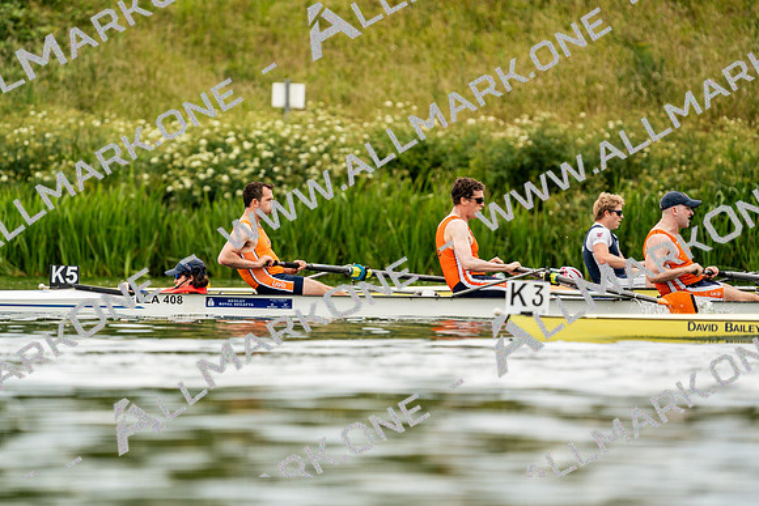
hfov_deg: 4.1
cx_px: 380
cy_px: 253
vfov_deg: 2.8
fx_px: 10544
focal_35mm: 500
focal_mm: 500
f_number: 6.3
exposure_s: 1/2000
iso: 500
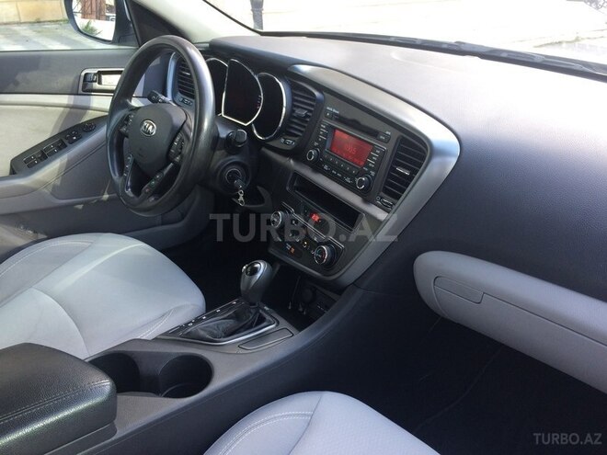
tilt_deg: -28.3
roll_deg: -1.4
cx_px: 304
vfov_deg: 48.2
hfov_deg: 61.7
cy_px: 228
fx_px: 509
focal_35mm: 29
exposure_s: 1/50
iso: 50
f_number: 2.2
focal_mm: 4.15
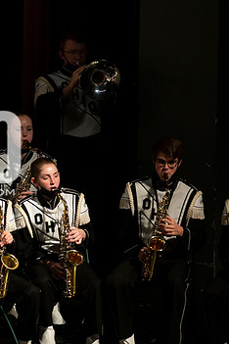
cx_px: -53
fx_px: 4732
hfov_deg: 2.8
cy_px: 157
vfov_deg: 4.2
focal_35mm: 496
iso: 3200
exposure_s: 1/500
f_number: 2.8
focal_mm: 300
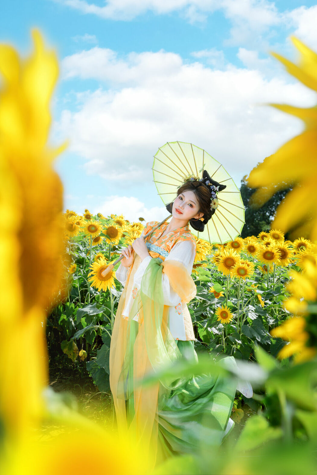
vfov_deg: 40.3
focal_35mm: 49
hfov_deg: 27.5
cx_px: 158
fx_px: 647
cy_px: 238
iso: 100
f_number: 5
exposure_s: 1/800
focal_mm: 50
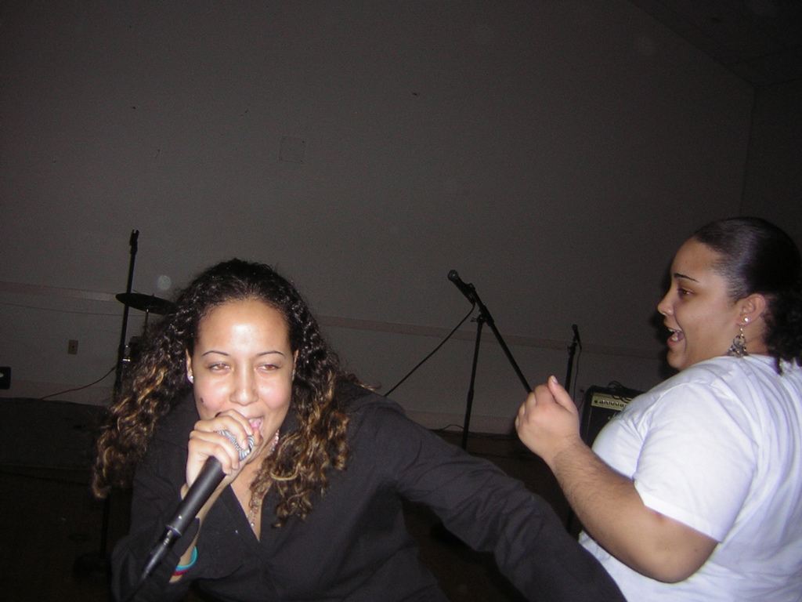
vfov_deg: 39.7
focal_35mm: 36
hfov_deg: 51.4
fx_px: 834
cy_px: 301
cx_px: 401
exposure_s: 1/60.1
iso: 63
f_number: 2.6
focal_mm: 4.7
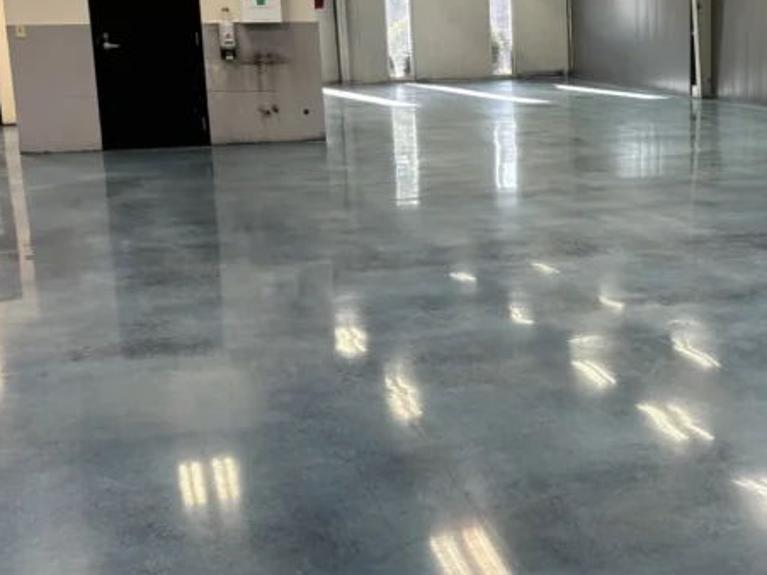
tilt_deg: -11.7
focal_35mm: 59
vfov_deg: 24.8
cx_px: 648
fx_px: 1307
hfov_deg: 31.6
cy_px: 291
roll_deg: +0.6
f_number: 1.6
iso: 100
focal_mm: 5.96
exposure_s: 1/120
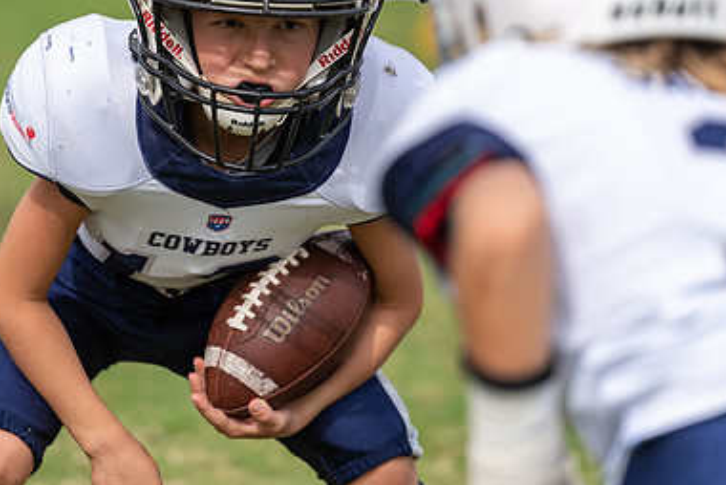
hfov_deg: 6.8
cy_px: 123
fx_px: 6095
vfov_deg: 4.6
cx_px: 279
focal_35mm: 302
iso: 125
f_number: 2.8
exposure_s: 1/1600
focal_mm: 198
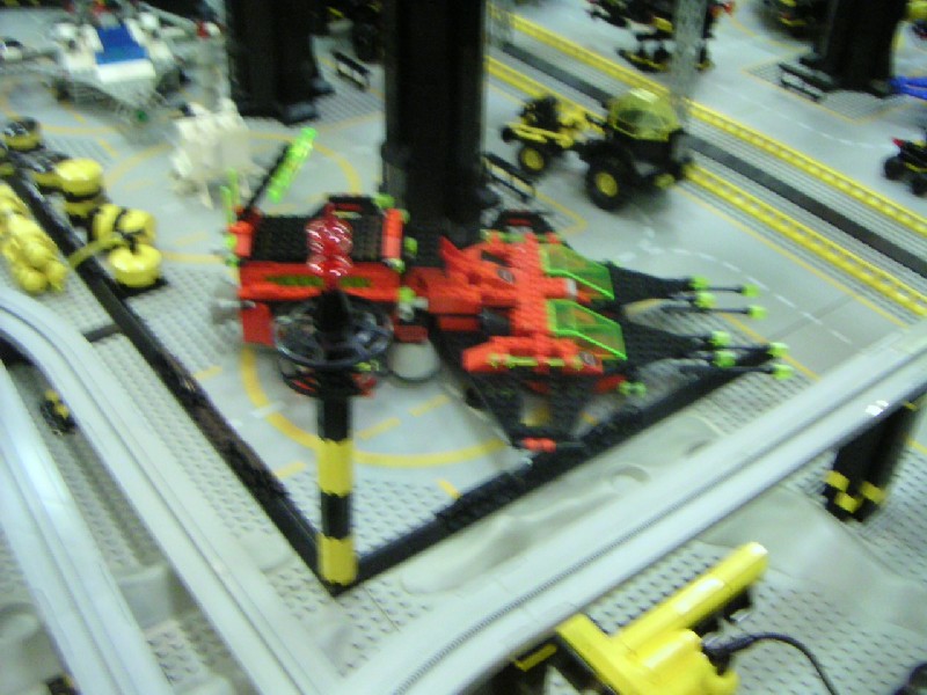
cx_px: 464
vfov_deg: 38.7
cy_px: 348
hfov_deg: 50.1
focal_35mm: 37
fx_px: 991
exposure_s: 1/20
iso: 400
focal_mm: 4.8
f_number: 2.8
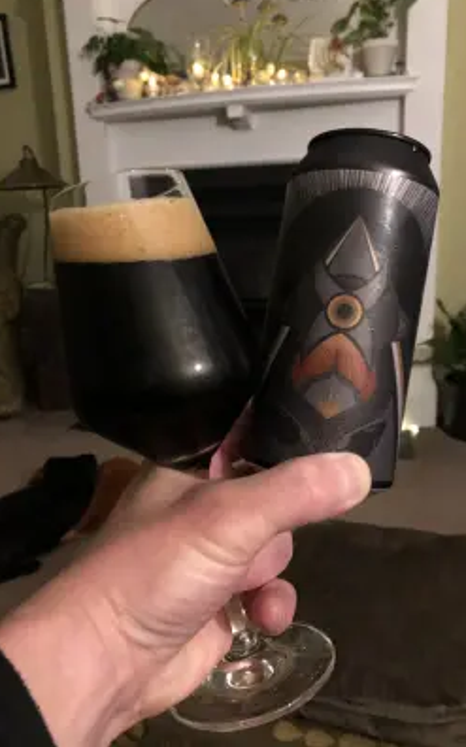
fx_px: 610
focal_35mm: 30
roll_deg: +2.3
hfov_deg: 41.8
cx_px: 228
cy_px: 372
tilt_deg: -14.7
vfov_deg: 62.9
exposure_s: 1/4
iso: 160
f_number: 1.8
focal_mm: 3.99
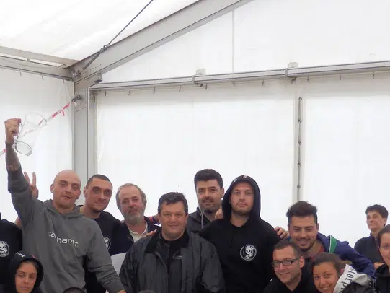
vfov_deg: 17.7
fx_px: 924
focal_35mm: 82
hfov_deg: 23.8
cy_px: 271
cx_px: 172
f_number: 3.6
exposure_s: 1/60
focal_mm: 6.6
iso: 125
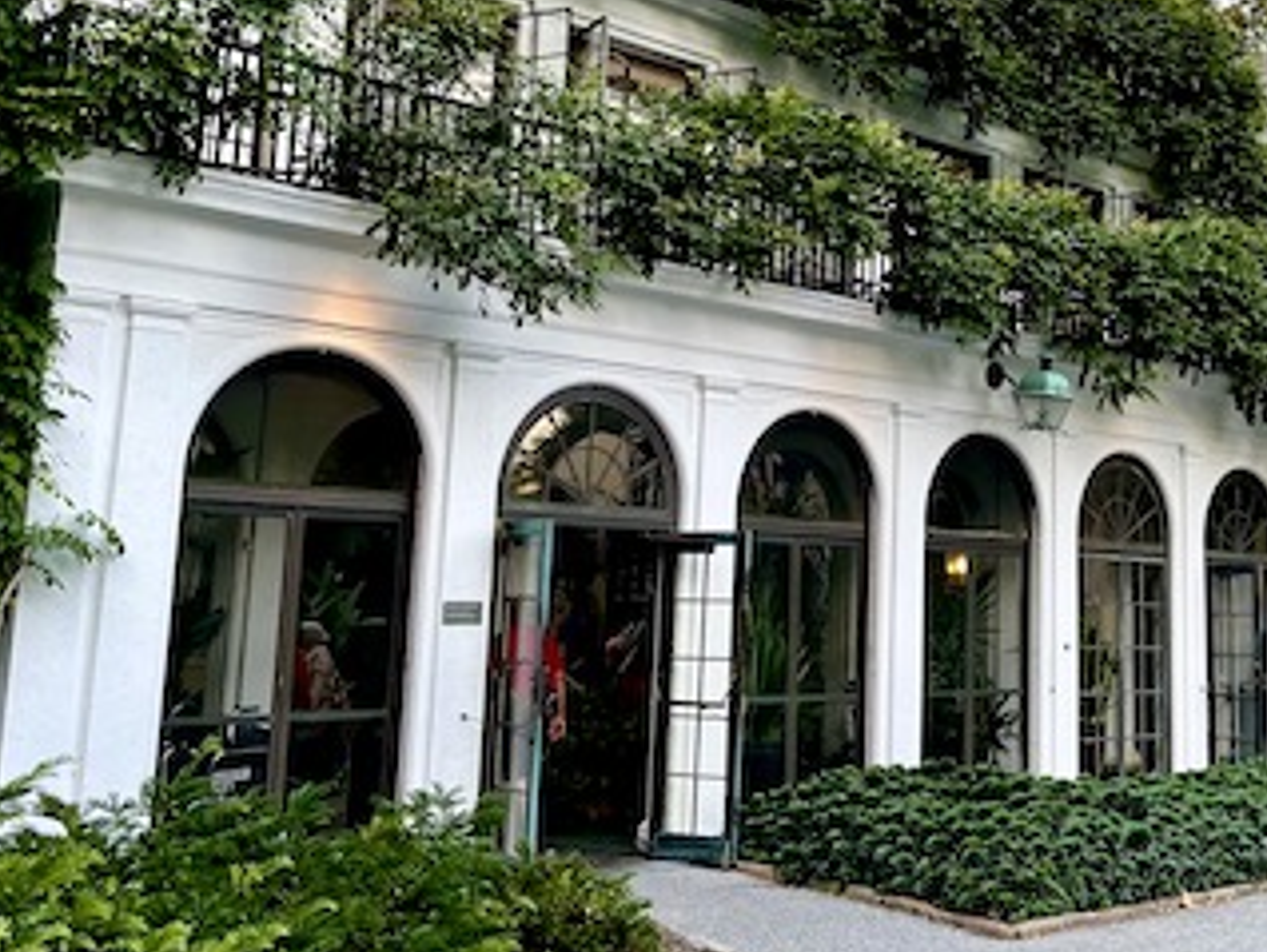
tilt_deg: +10.6
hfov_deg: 37.8
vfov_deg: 29.5
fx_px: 1795
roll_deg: -0.9
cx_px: 972
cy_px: 299
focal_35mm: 49
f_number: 1.6
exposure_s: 1/121
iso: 100
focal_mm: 5.1
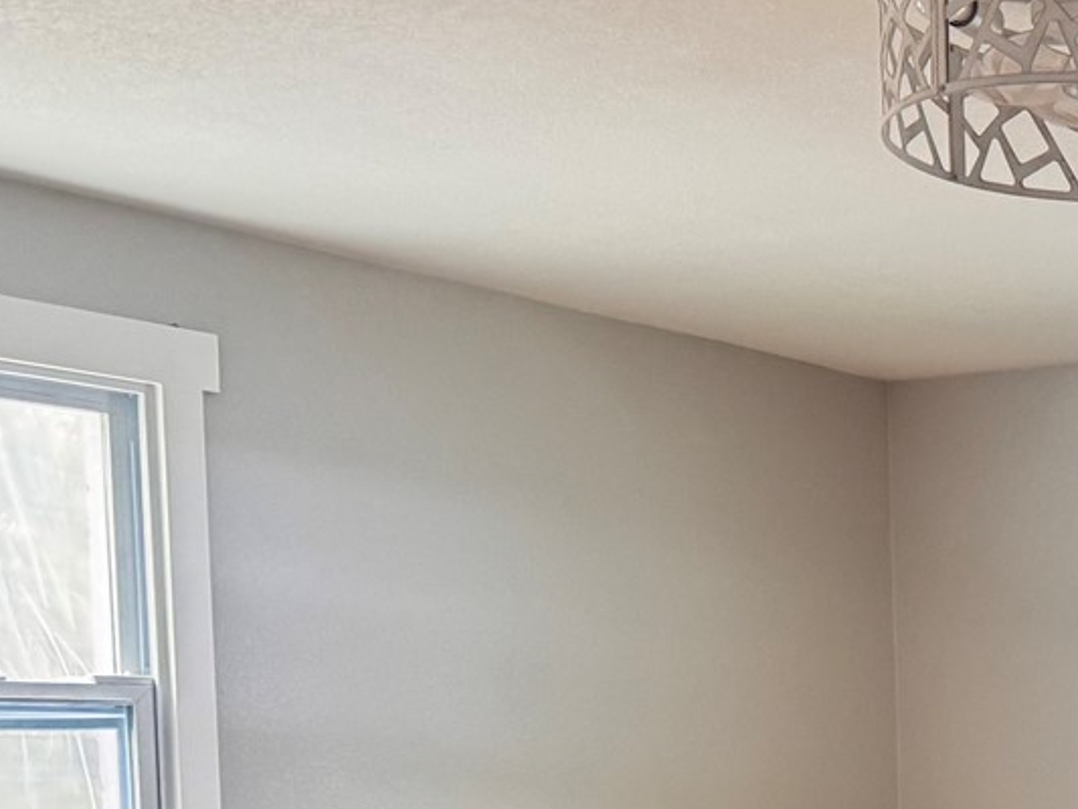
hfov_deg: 23.5
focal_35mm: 72
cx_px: 1442
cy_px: 951
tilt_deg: -4.6
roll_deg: +0.2
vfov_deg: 19.4
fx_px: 2243
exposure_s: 1/60
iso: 250
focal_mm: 6.76
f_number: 1.78
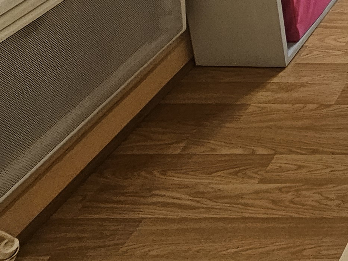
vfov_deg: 19.6
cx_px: 647
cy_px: -206
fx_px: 563
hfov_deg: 21.0
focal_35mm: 56
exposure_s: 1/50
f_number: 2.2
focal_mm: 2.2
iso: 100
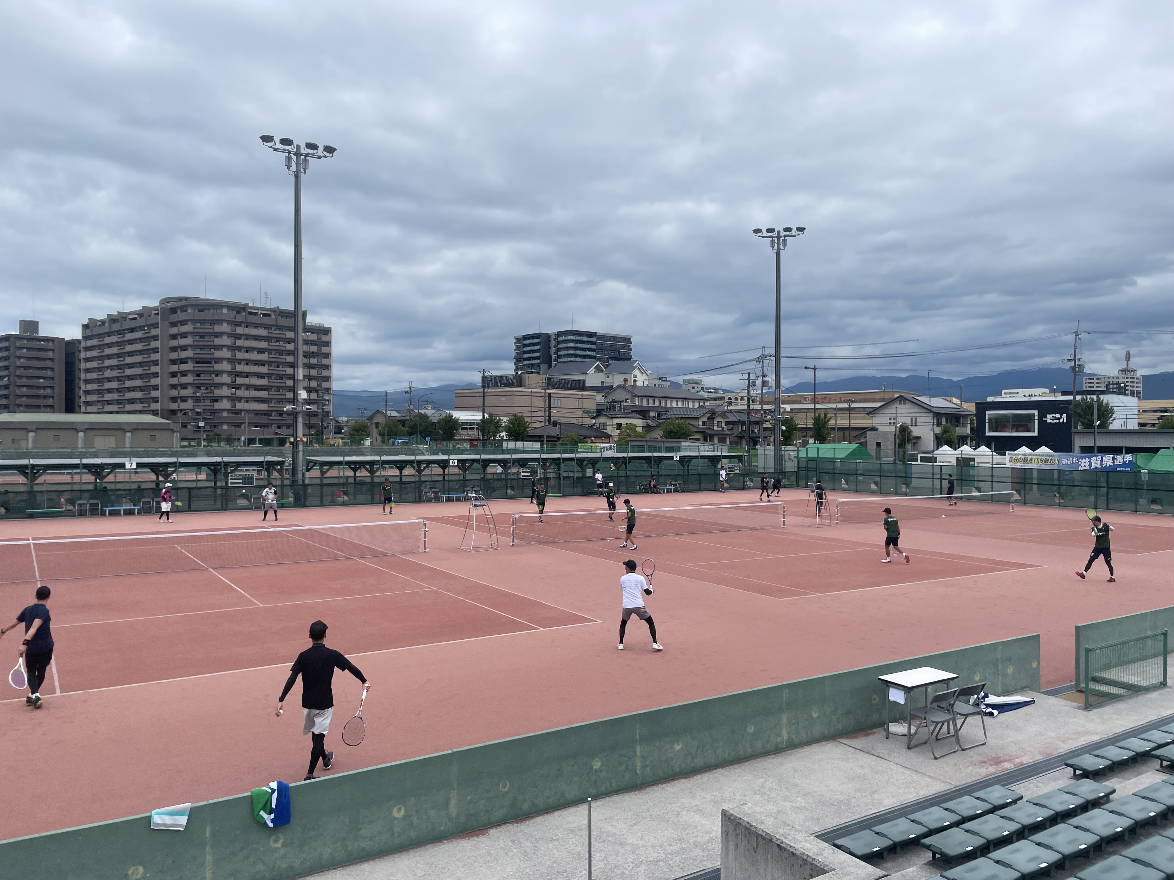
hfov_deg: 67.3
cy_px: 440
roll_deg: -0.6
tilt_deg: -1.7
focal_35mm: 26
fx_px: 882
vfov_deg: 53.1
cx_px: 587
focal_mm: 4.2
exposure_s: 1/5291
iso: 32
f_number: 1.6
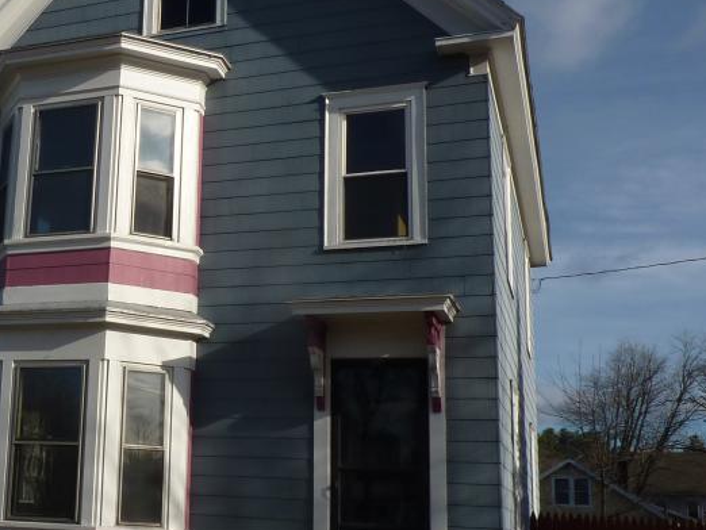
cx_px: 119
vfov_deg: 29.7
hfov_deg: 37.2
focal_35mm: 49
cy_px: 289
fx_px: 1000
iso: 80
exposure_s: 1/640
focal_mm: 4.1
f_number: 5.6
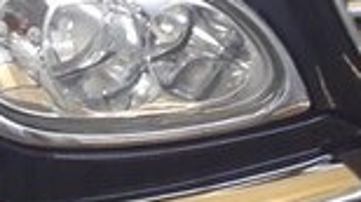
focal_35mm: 131
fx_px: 1252
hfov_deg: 16.1
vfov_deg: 8.9
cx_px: -5
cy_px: -142
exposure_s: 1/25
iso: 160
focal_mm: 3.7
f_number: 1.9
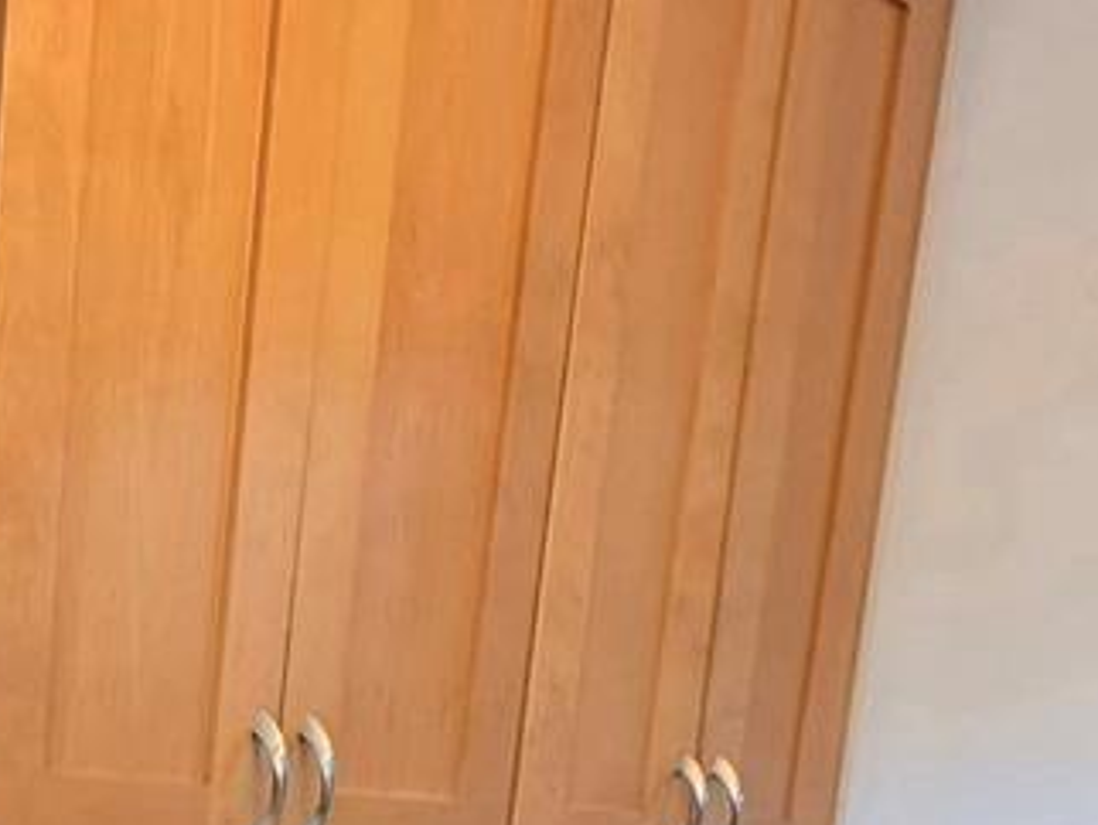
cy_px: 1306
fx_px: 1968
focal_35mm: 62
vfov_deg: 19.8
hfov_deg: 27.5
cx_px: -211
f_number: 1.9
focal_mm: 2.2
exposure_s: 1/60.2
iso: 200
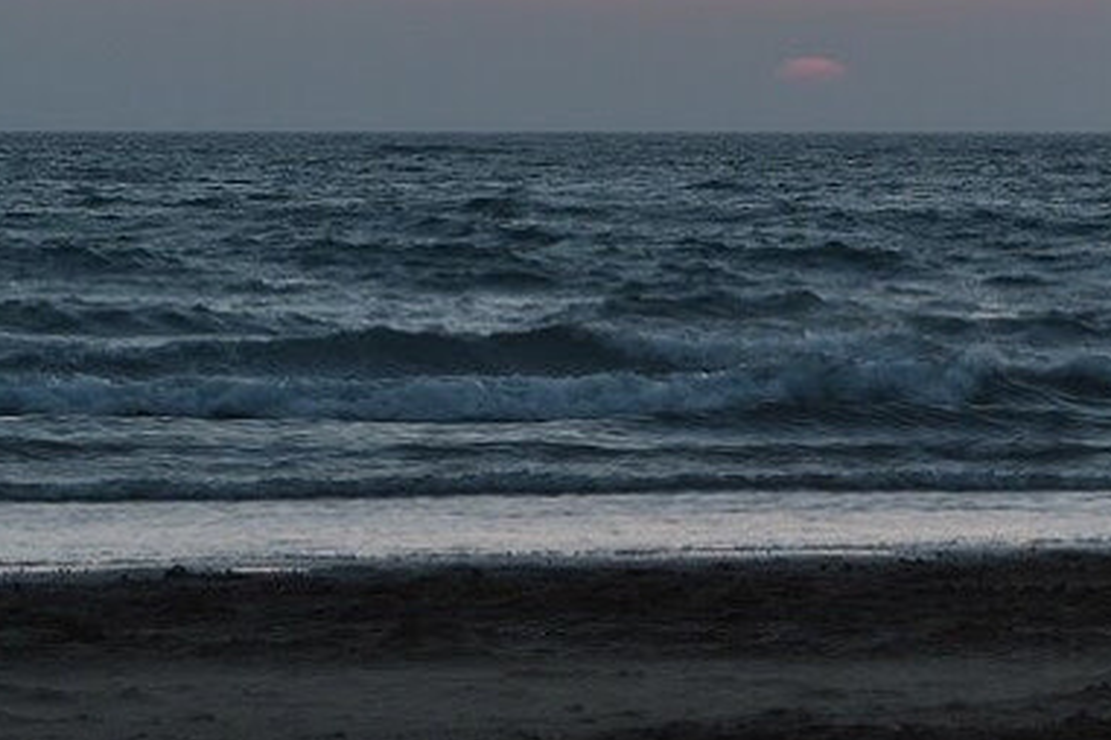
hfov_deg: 5.9
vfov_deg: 4.0
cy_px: -133
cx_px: 989
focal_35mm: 346
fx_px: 10680
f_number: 8
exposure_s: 1/15
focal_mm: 55
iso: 100
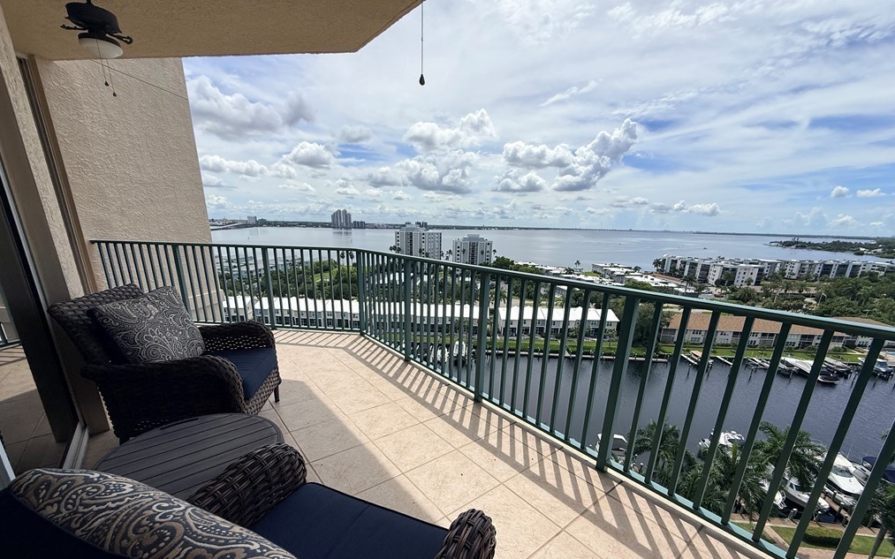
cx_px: 451
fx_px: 366
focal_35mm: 15
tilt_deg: -17.1
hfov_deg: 101.5
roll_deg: -1.9
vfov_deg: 74.0
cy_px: 335
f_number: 2.2
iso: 50
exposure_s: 1/3289
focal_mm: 2.22
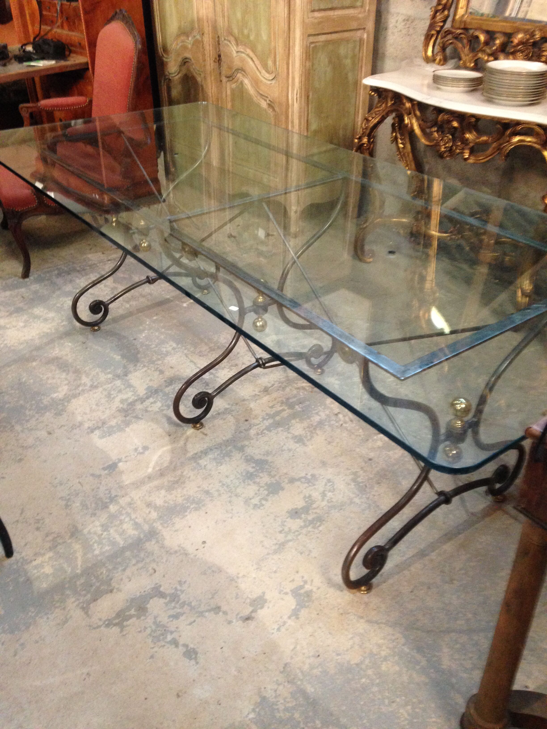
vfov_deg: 55.4
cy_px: 364
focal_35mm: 33
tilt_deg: -34.0
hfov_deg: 42.9
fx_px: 695
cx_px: 274
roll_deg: -1.0
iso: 320
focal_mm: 4.12
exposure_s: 1/20
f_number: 2.4
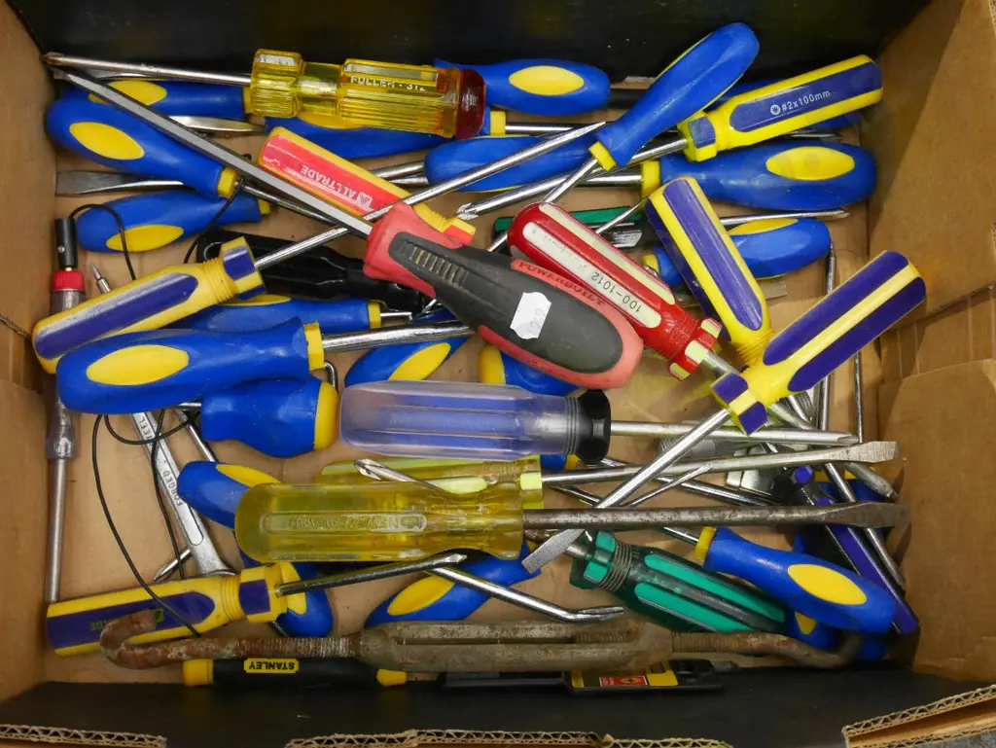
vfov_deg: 30.3
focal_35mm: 48
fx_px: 1382
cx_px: 498
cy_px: 374
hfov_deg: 39.6
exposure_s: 1/40
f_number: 5
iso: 3200
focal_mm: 24
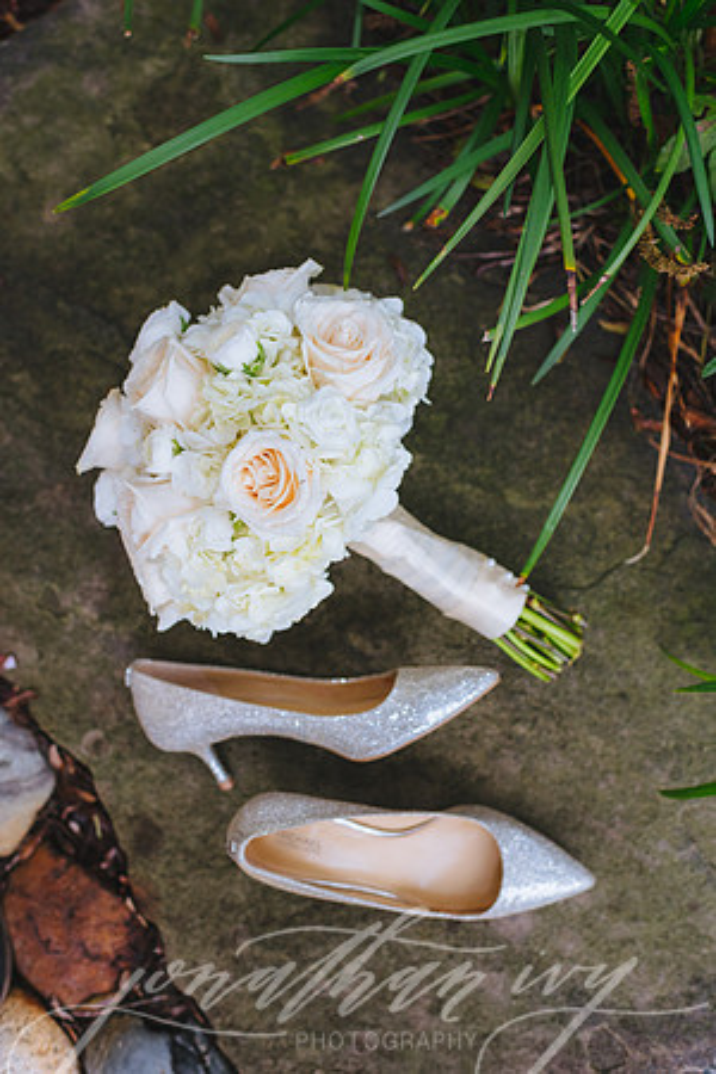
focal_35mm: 35
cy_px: 537
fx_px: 1044
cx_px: 358
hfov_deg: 37.9
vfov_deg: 54.4
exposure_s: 1/640
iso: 500
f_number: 3.2
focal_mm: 35
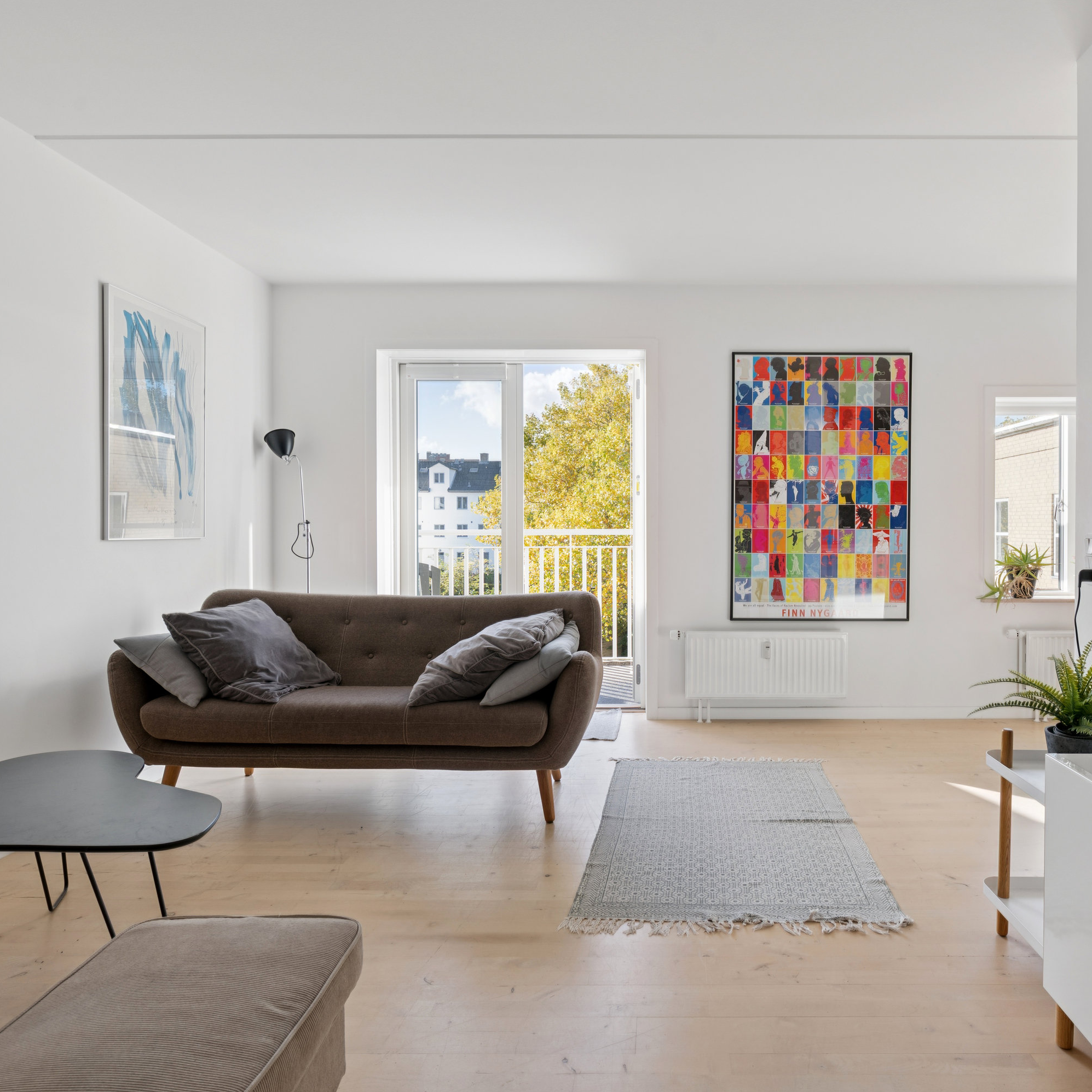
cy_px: 545
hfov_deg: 66.6
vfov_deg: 67.3
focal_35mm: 23
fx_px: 821
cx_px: 653
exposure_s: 1/125
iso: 160
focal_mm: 18
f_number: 8
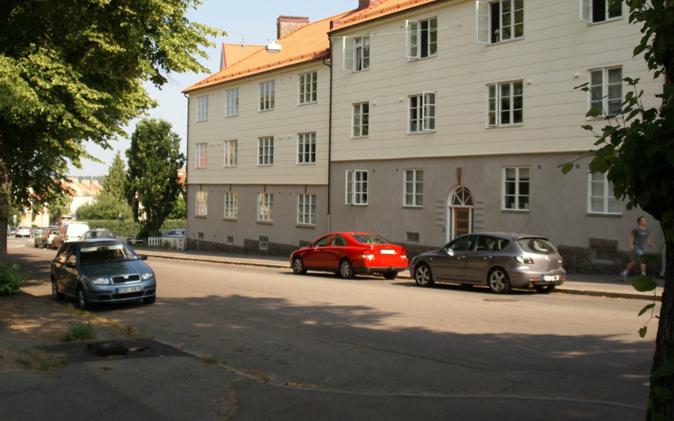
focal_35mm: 42
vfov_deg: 30.5
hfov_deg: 47.1
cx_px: 292
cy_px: 185
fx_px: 772
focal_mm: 24
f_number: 4.5
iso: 200
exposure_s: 1/1250
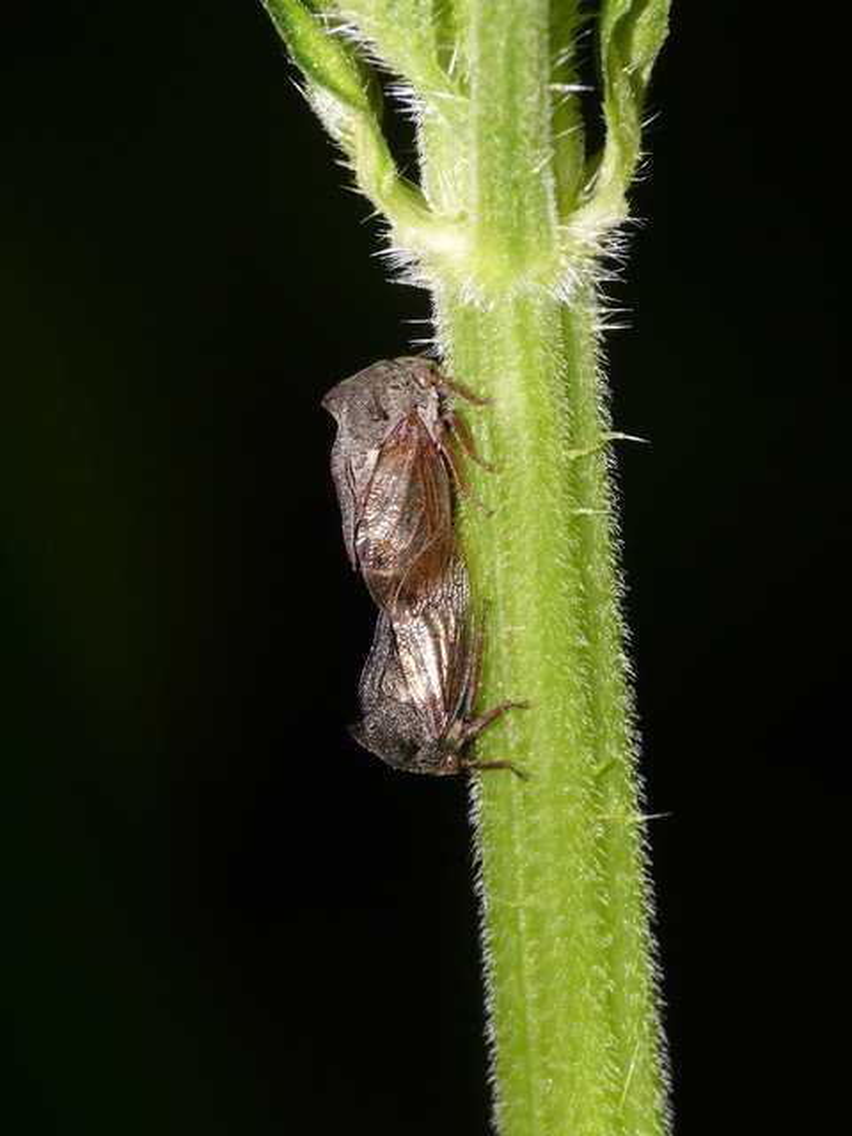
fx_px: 7023
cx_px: 426
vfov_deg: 9.2
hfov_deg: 6.9
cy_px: 568
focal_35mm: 214
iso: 200
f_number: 11
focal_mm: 45.2
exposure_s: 1/640
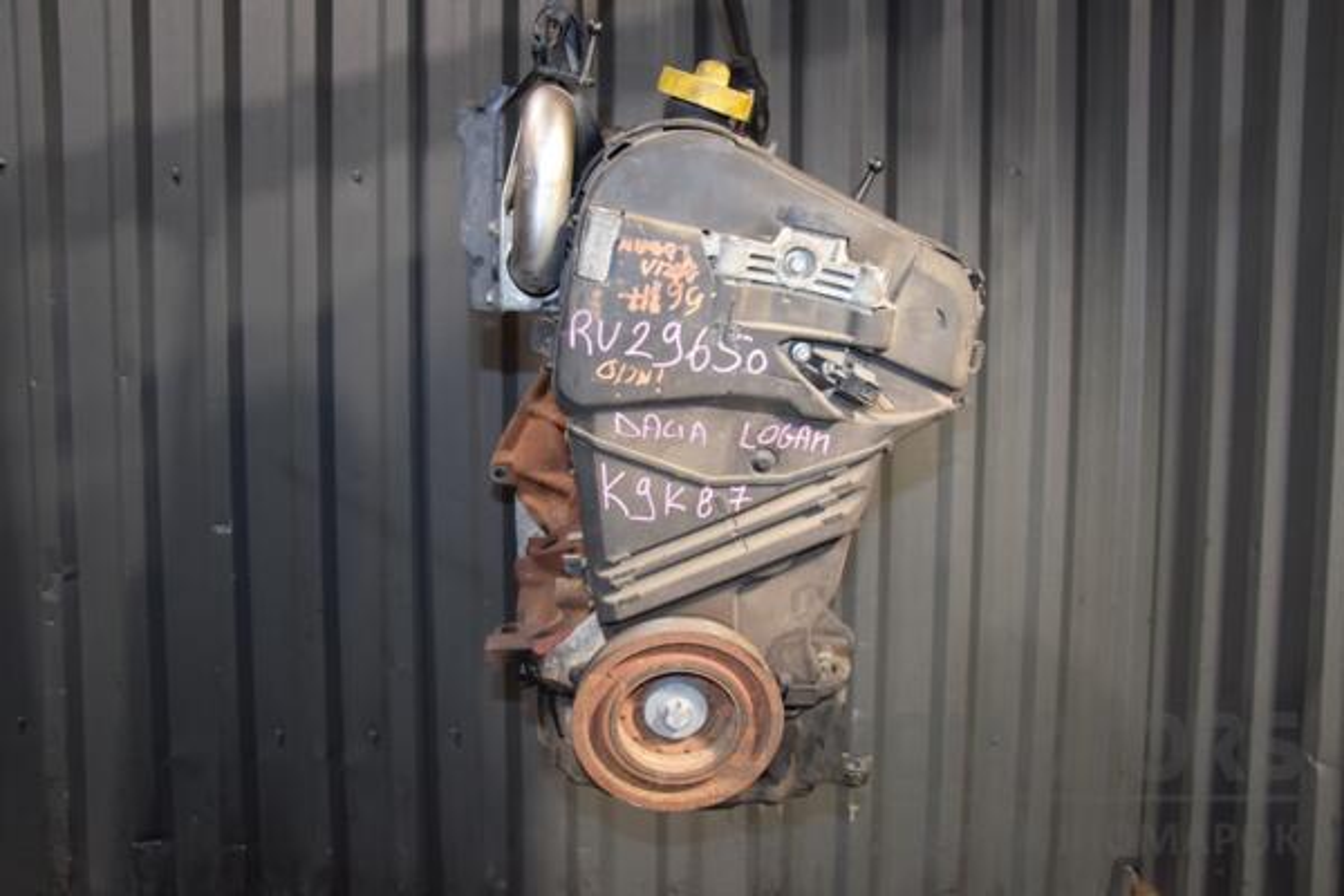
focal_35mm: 32
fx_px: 1176
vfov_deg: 41.7
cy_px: 448
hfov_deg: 59.5
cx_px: 672
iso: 800
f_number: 5
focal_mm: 21
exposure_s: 1/80
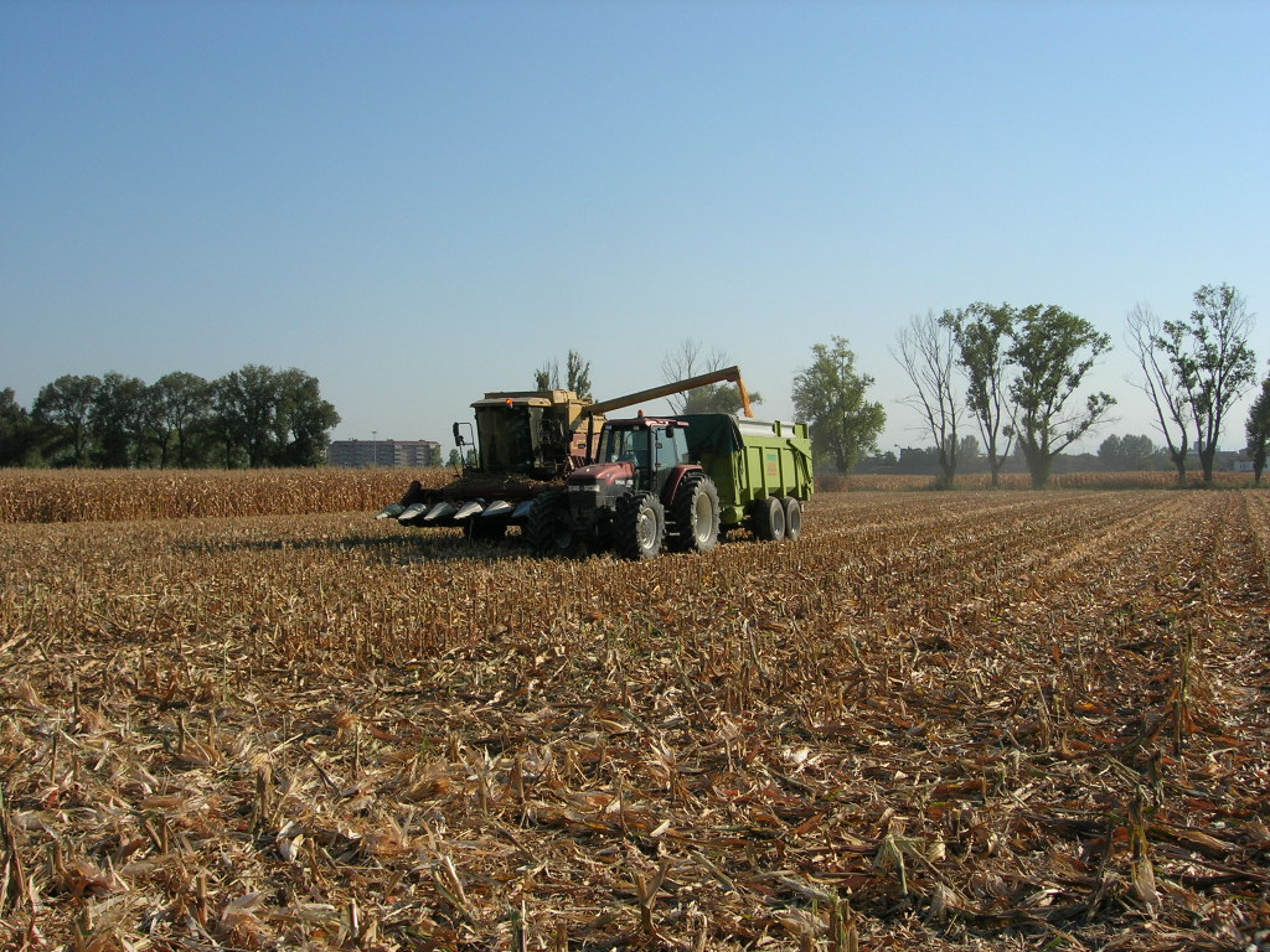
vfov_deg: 37.7
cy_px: 476
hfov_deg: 49.0
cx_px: 635
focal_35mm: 38
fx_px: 1394
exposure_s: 1/714
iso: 64
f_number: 4.8
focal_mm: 7.8
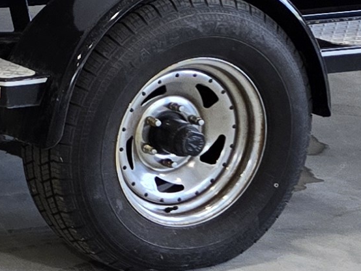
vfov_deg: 8.8
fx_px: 1732
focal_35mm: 166
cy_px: -55
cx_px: -507
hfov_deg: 10.3
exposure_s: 1/120
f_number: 1.8
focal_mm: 5.4
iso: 80
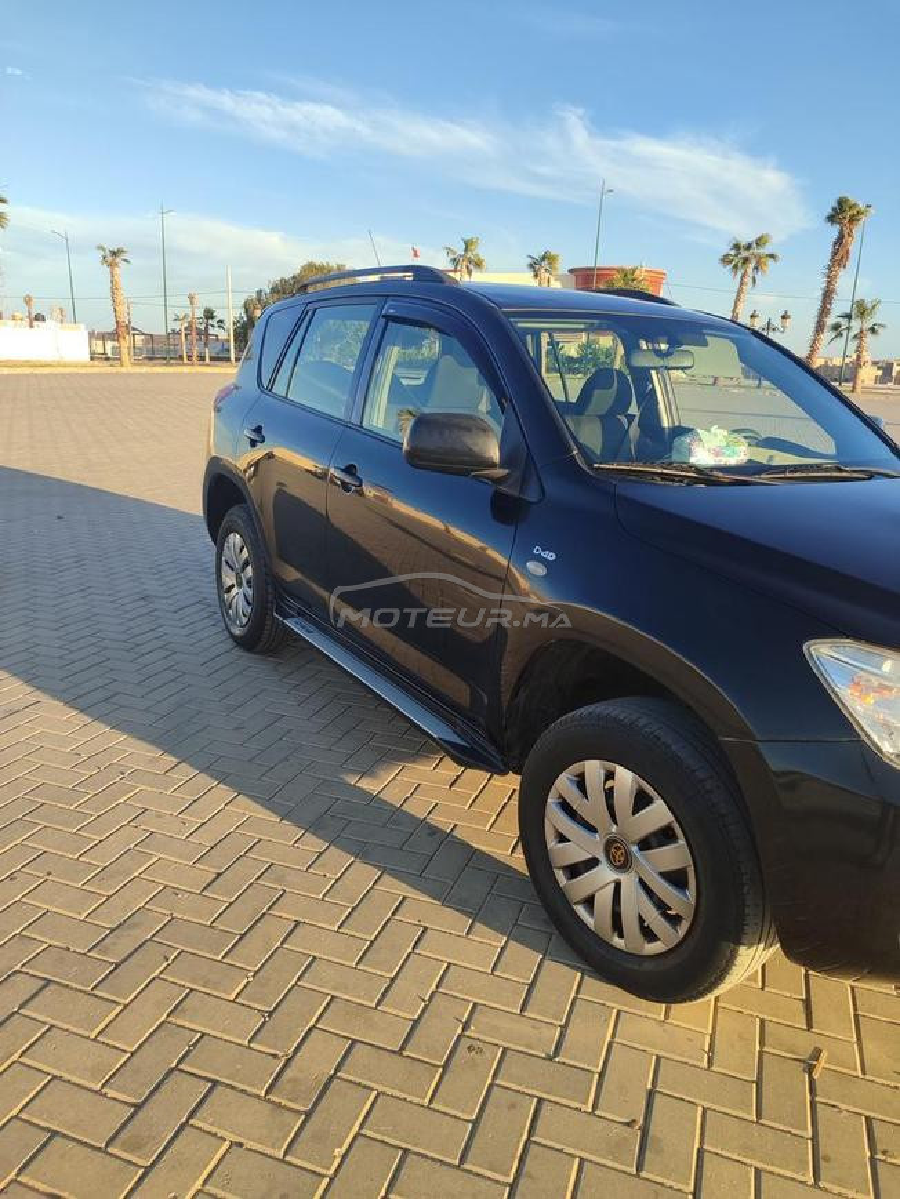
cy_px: 600
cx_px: 450
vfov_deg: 69.4
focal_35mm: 25
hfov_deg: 54.9
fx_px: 866
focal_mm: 5.95
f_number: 1.89
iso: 50
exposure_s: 1/265
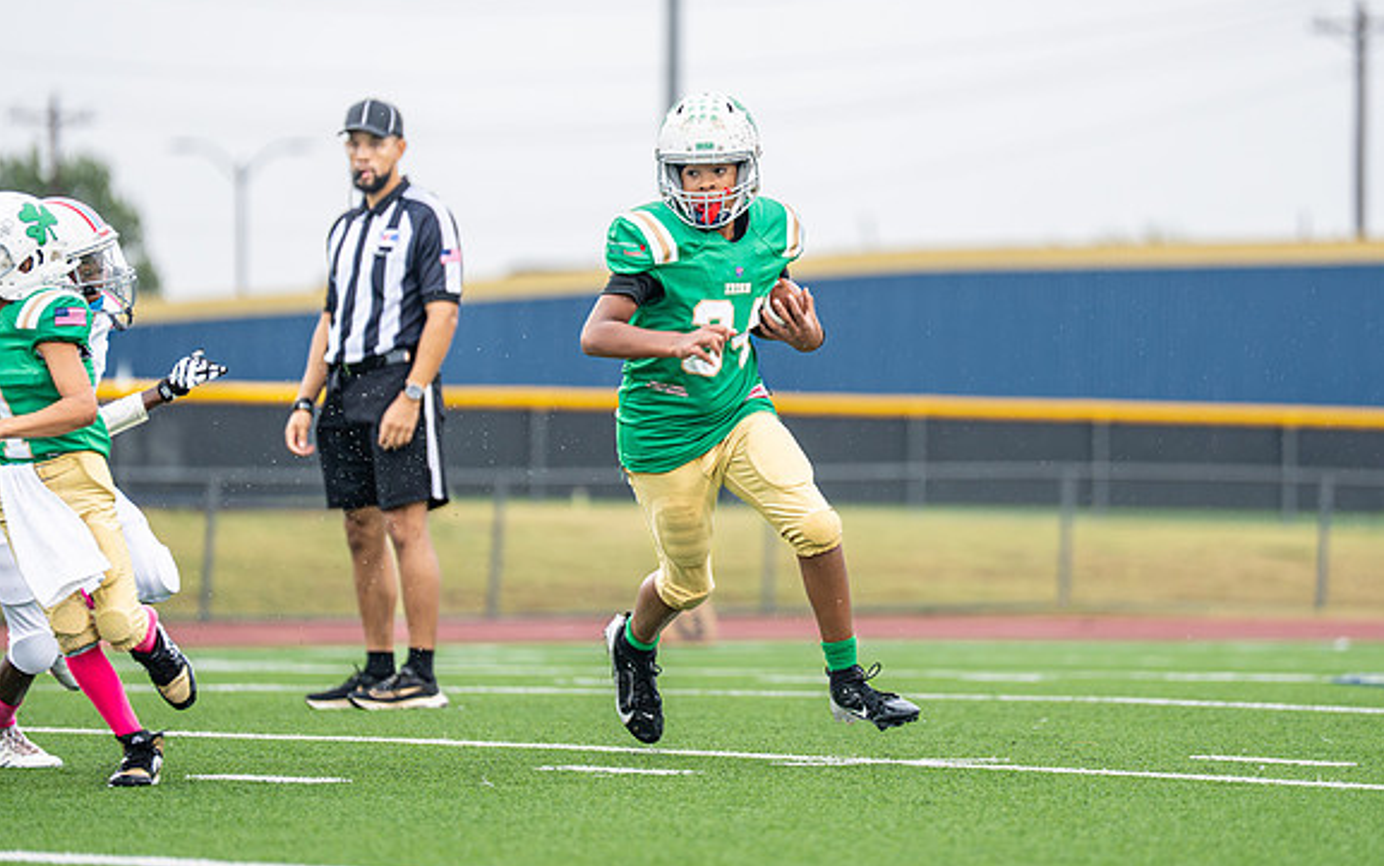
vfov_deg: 4.9
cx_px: 766
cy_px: 338
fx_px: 10149
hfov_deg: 7.8
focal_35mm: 269
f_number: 2.8
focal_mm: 200
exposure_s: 1/1000
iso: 500
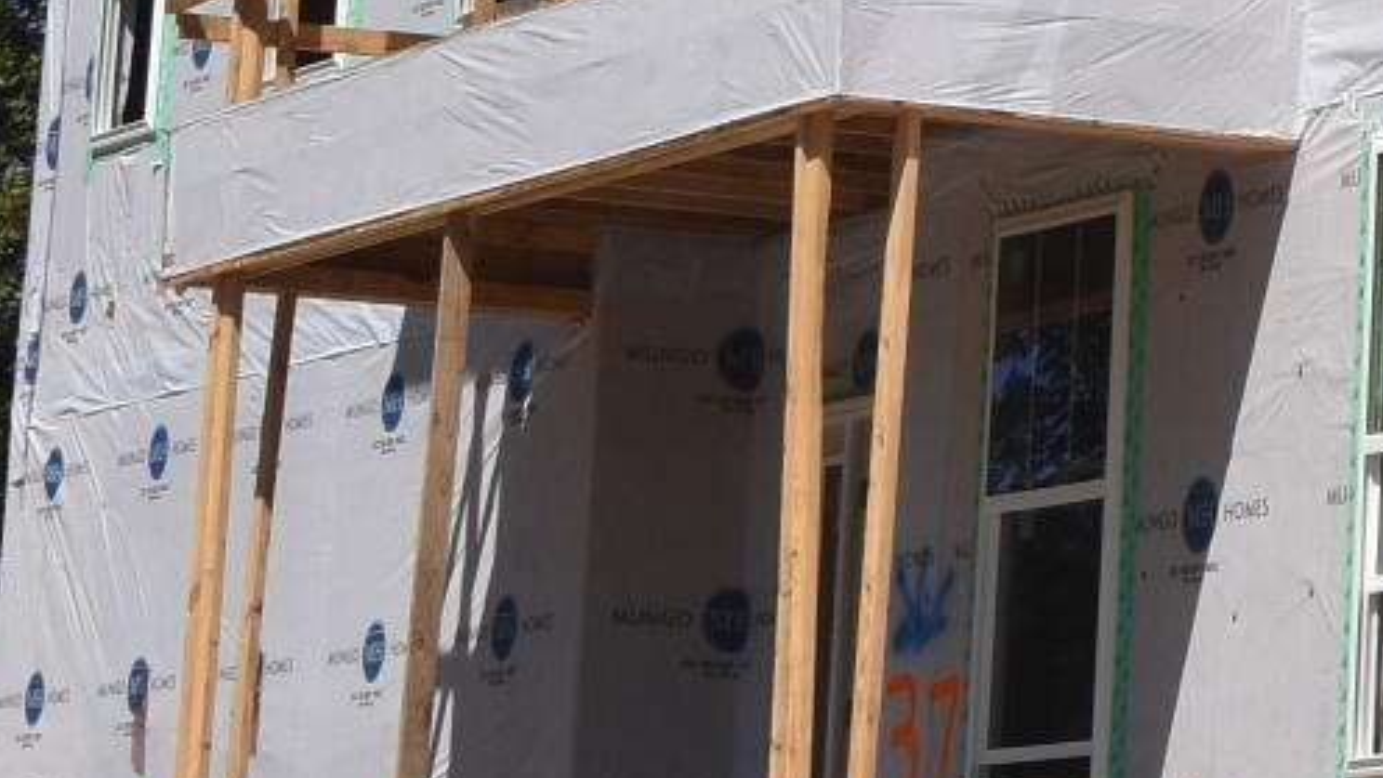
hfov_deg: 10.6
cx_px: 2574
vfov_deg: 6.3
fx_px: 6968
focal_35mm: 190
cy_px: -321
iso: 100
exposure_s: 1/400
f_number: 10
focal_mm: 20
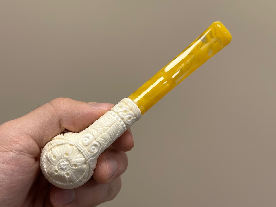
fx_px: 391
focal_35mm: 49
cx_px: 140
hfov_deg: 38.9
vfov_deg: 29.7
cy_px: 105
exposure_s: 1/121
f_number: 1.78
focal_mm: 6.86
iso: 64
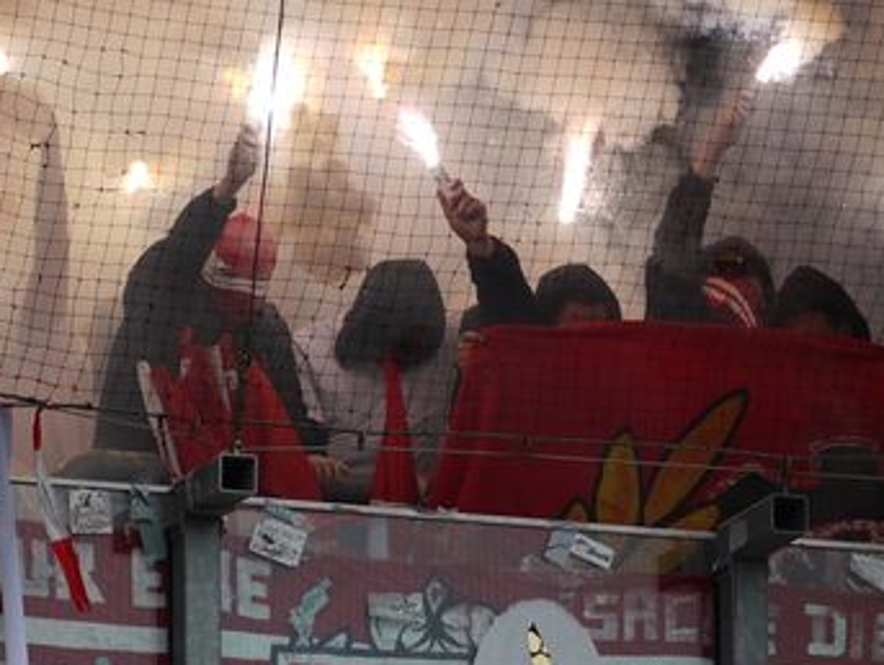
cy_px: 302
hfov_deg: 4.1
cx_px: 286
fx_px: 12475
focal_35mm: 488
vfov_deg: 3.1
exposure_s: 1/400
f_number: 5.2
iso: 100
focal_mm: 147
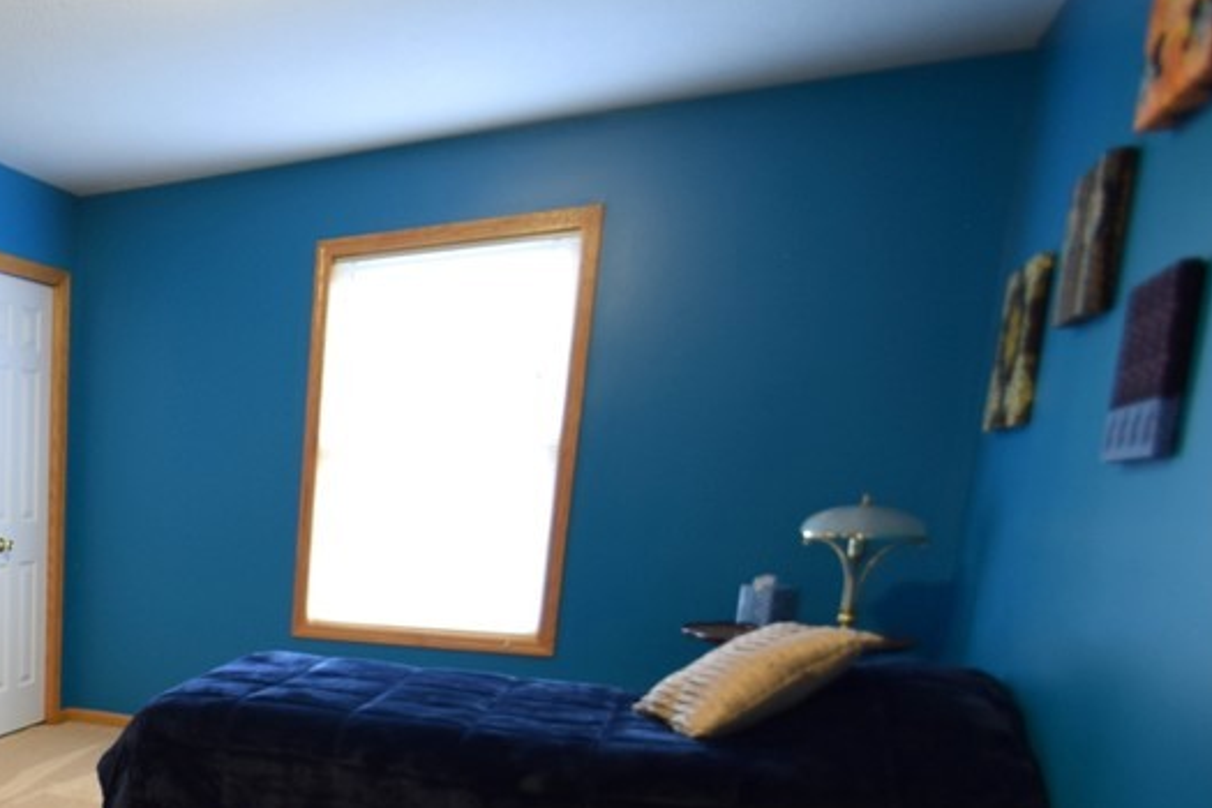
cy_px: 679
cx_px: -25
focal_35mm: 31
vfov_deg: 40.1
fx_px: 1044
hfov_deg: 48.5
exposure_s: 1/6
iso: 400
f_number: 3.5
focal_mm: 10
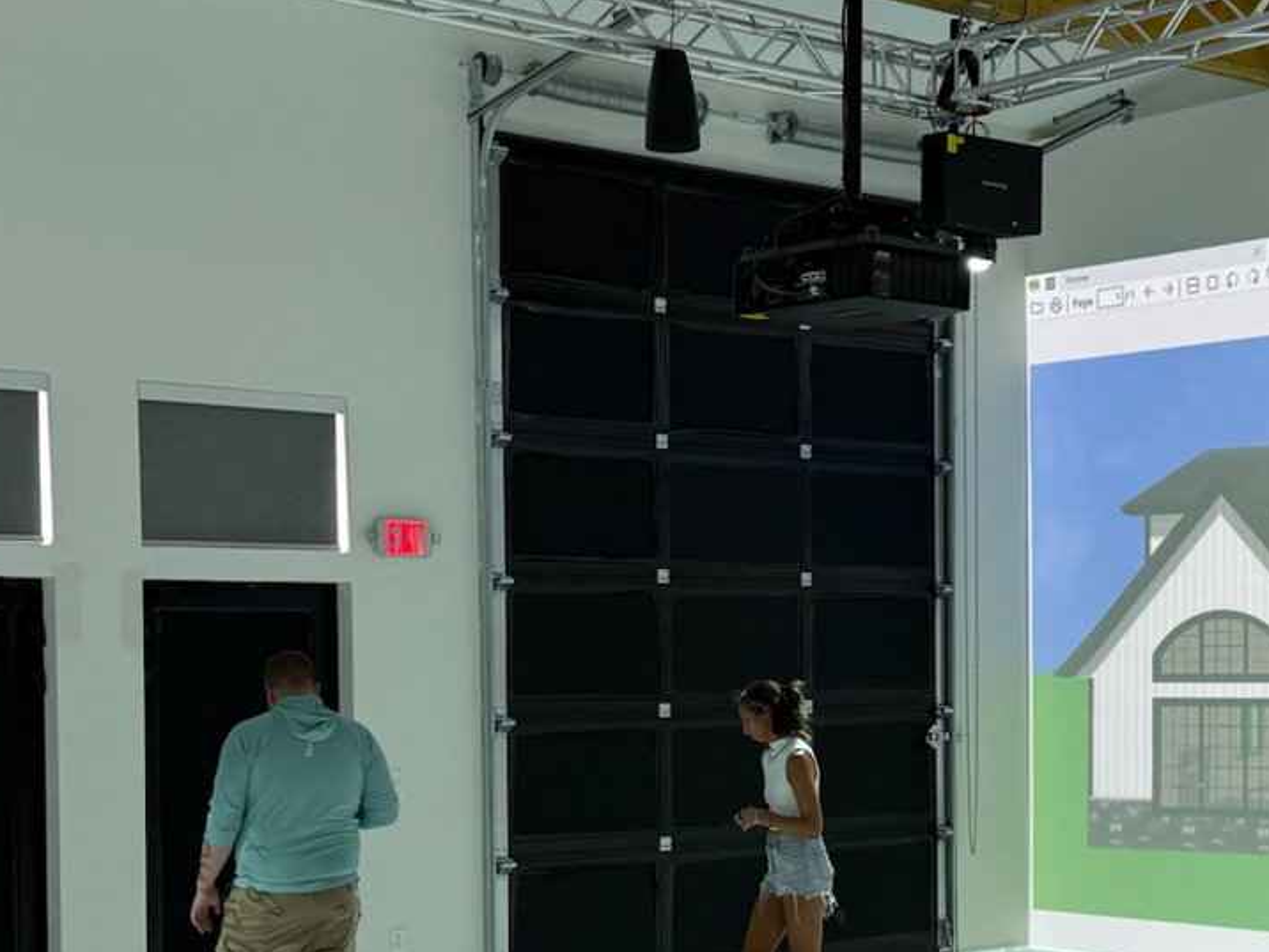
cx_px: 897
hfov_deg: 28.7
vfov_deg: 21.8
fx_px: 2456
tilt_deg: -1.6
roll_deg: +0.6
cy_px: 700
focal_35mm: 67
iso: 100
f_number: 1.78
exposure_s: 1/60
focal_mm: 6.76
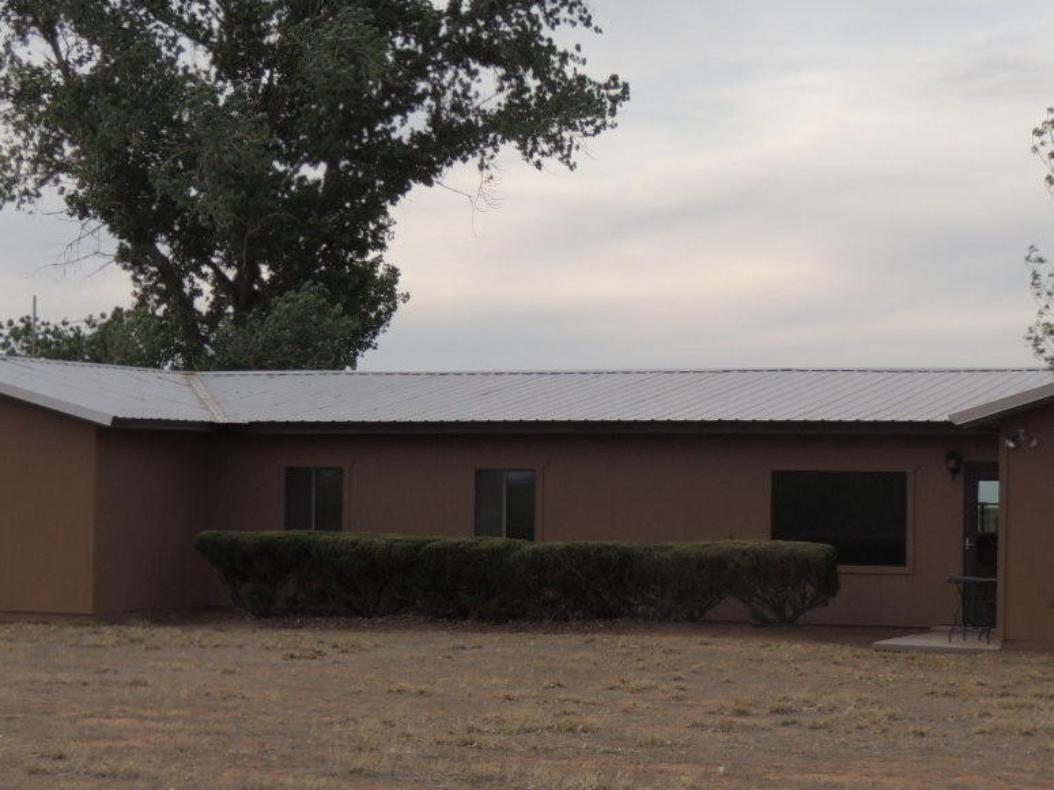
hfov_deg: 20.2
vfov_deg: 15.2
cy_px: 509
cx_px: 654
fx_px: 2953
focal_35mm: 97
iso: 100
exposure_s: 1/320
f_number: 3.5
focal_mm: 8.3
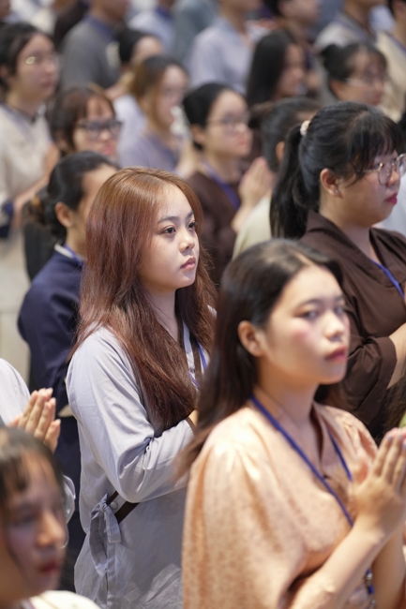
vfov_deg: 13.7
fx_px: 2539
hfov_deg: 9.1
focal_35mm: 150
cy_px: 304
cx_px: 203
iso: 2500
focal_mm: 150
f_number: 2.8
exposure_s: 1/160
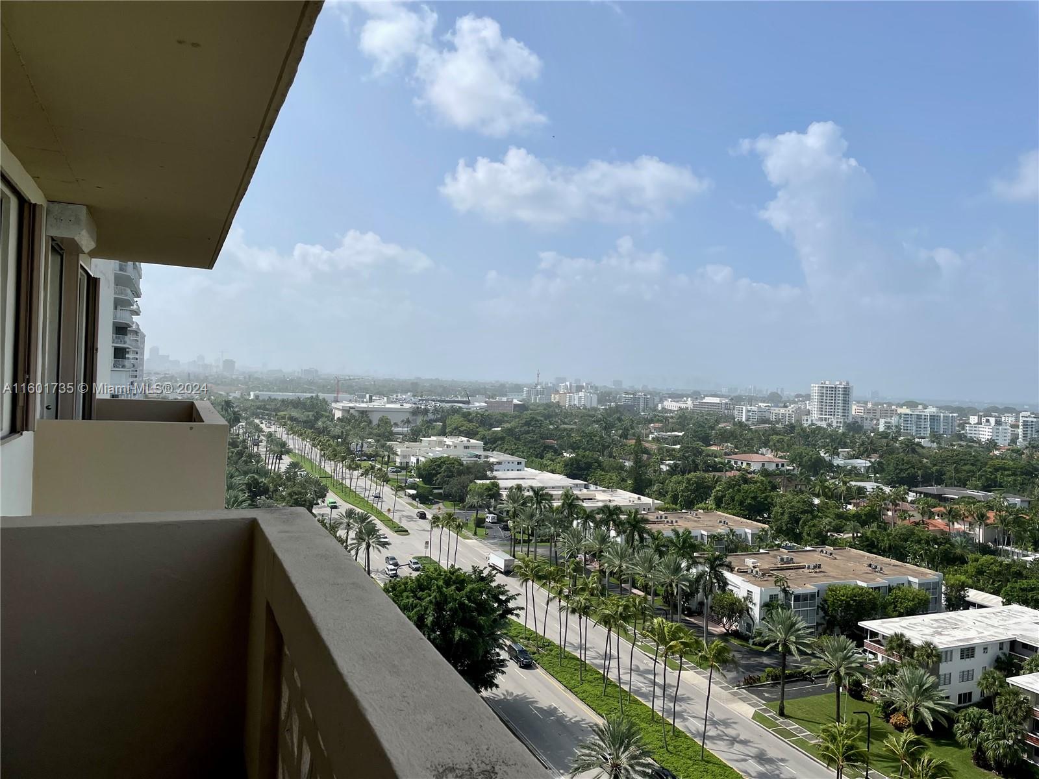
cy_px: 390
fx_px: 780
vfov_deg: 53.1
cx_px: 520
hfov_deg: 67.3
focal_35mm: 26
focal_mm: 4.2
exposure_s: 1/9091
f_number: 1.6
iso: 50
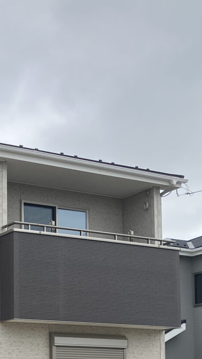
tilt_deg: +3.8
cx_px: -92
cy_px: 367
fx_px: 676
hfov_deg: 15.7
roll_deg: +1.1
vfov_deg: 27.8
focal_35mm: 71
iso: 32
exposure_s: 1/2208
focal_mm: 3.99
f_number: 1.8
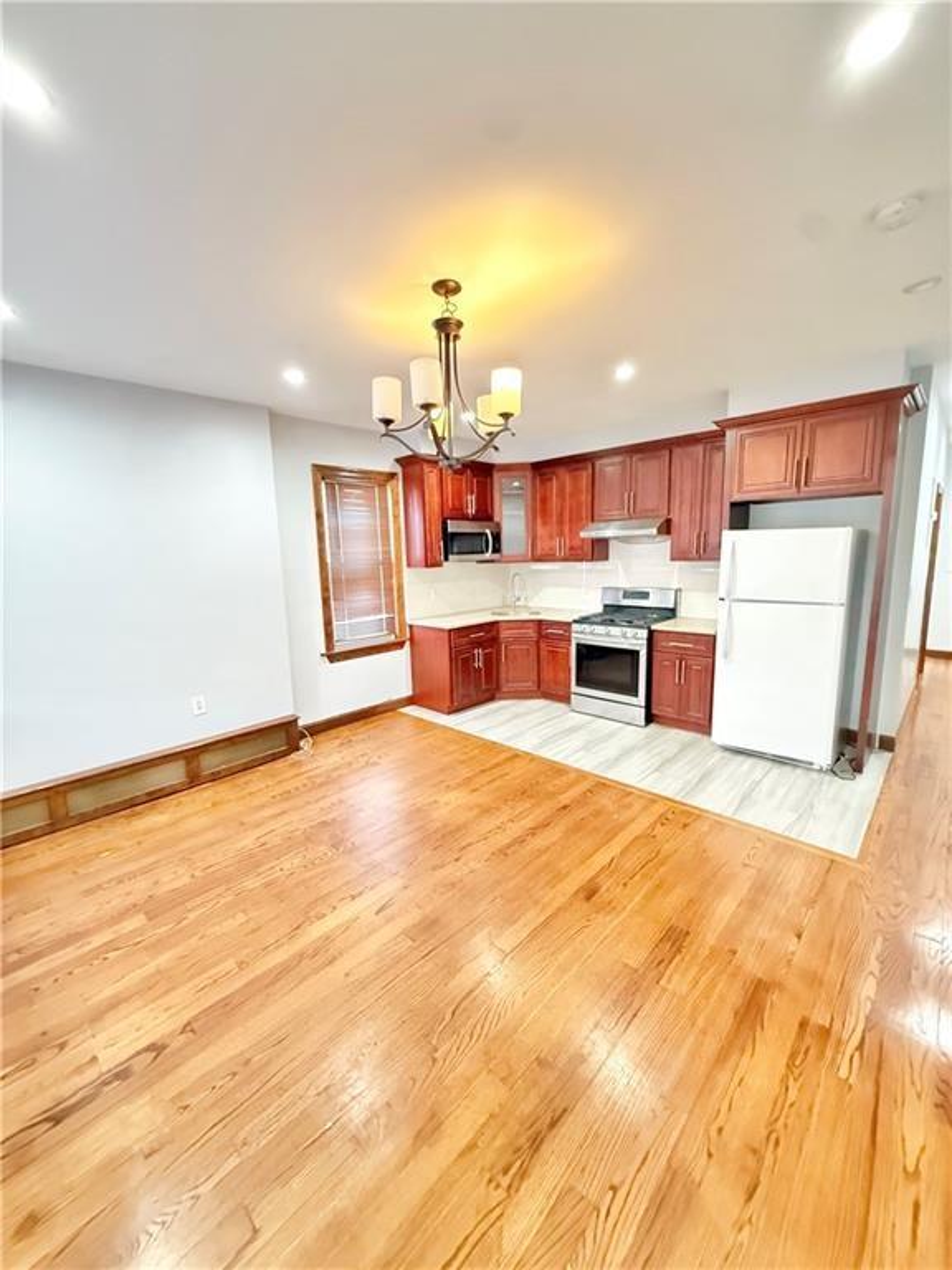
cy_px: 635
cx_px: 476
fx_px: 513
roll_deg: +1.6
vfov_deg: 102.1
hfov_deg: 85.7
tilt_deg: -9.9
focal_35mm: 14
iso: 1250
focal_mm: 2.22
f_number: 2.2
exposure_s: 1/40
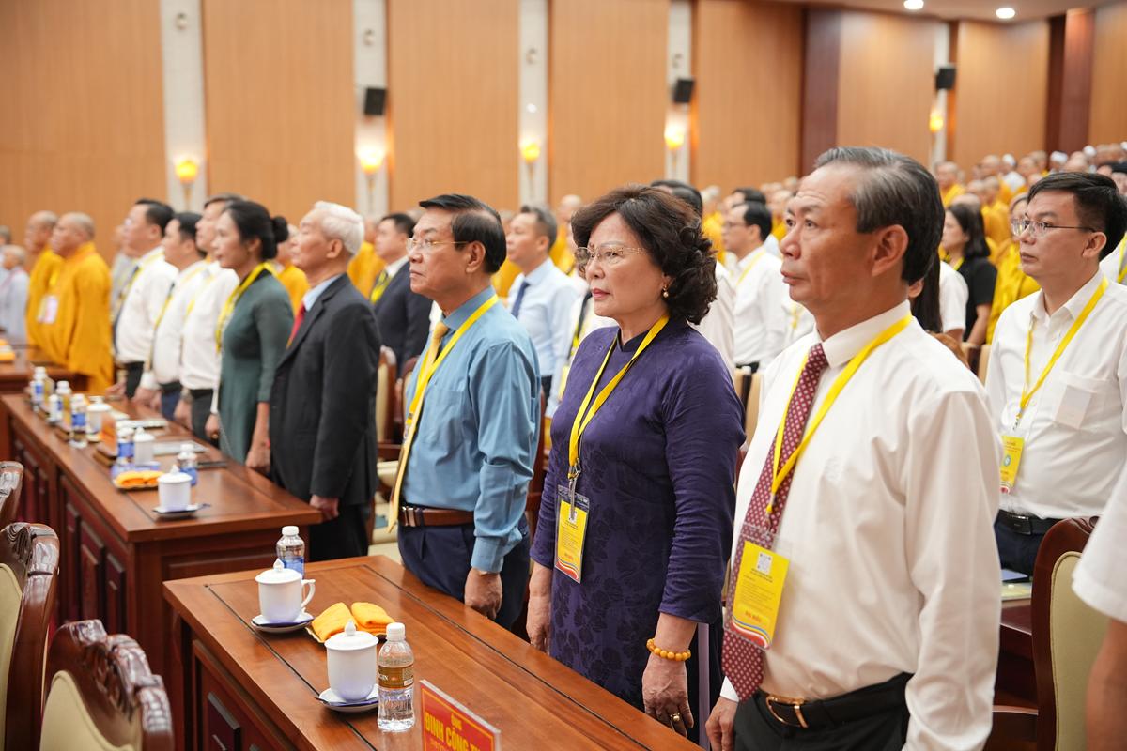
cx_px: 564
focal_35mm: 44
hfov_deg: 44.5
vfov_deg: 30.5
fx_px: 1377
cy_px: 376
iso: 2000
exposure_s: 1/125
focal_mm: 44
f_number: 2.8
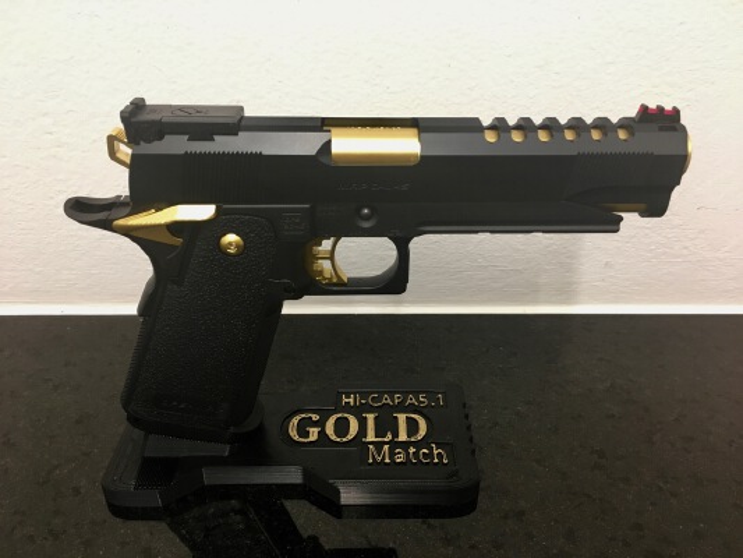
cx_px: 372
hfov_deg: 61.6
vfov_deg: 48.2
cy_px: 279
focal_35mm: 29
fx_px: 623
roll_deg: +0.0
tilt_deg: -30.6
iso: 125
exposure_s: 1/33
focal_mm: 4.15
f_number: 2.2
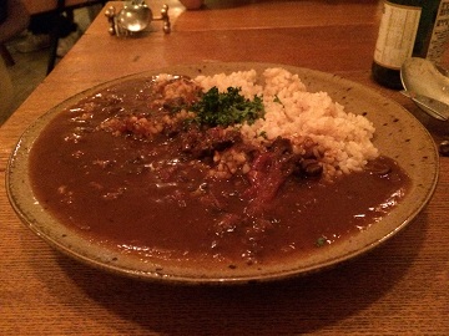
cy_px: 168
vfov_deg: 46.8
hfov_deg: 60.0
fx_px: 389
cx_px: 224
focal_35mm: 30
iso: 1600
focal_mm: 4.12
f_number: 2.2
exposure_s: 1/15
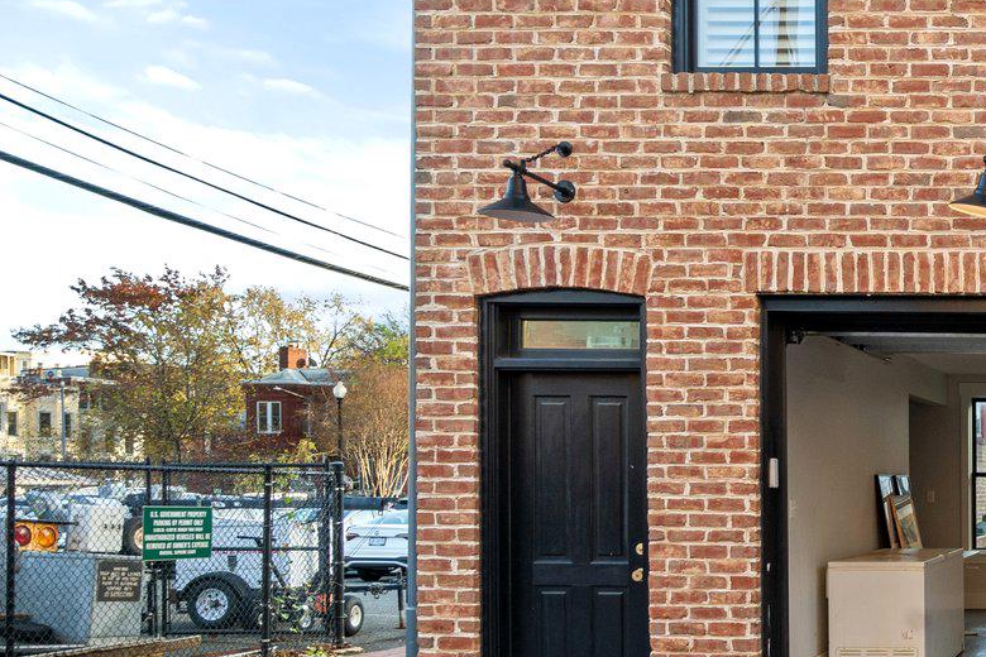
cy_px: 277
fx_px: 1150
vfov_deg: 31.8
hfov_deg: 36.3
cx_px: 1173
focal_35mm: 42
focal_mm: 16
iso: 250
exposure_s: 1/30
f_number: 11
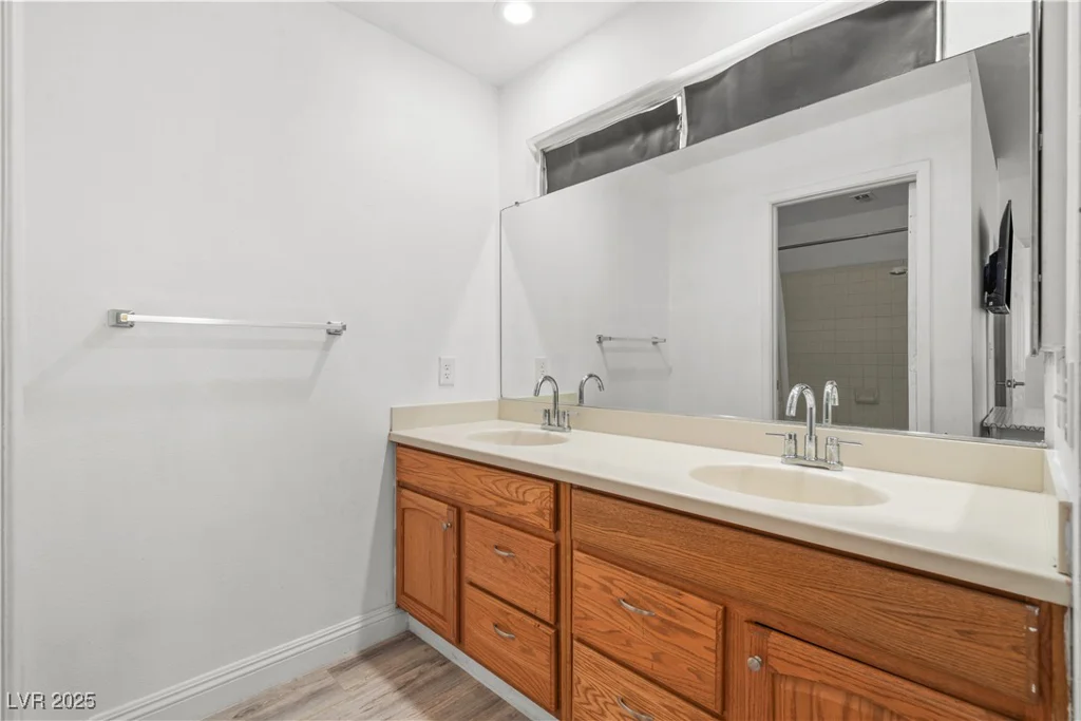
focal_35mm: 15
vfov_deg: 77.3
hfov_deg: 100.4
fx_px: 450
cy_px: 360
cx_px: 540
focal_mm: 15
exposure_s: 1/1.67
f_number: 9
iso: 200
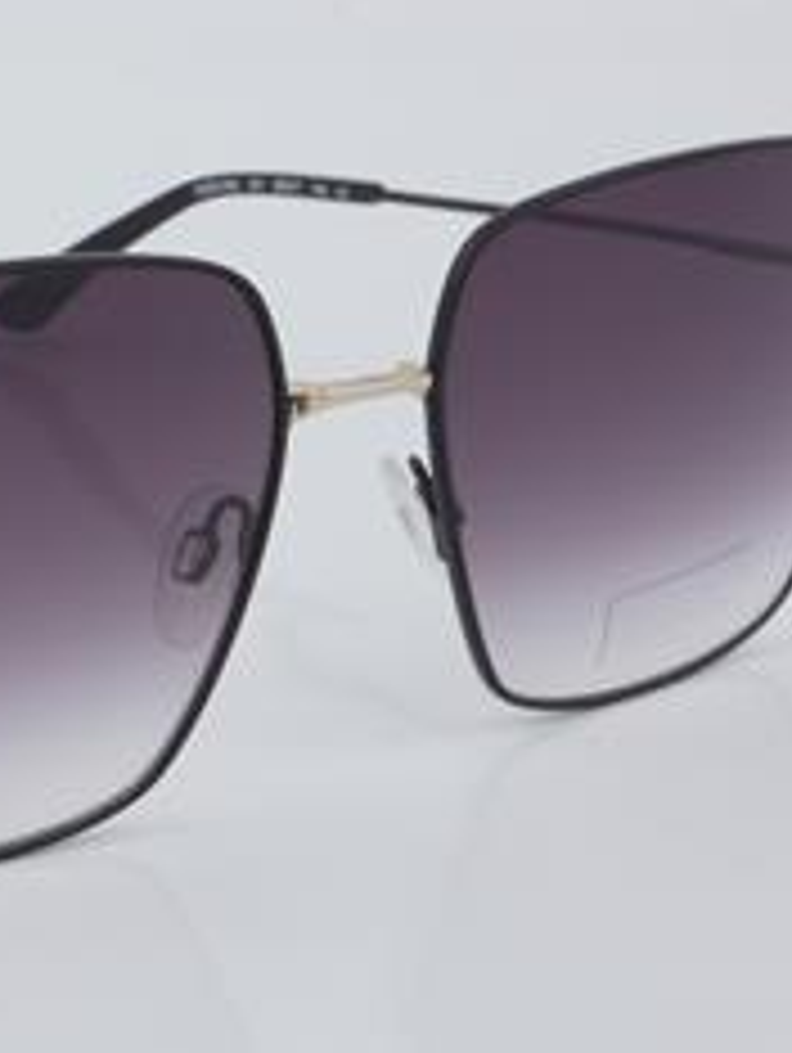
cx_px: 45
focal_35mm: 123
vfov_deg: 16.0
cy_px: 482
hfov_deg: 12.0
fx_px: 3745
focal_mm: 50
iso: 100
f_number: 32
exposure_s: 1/4
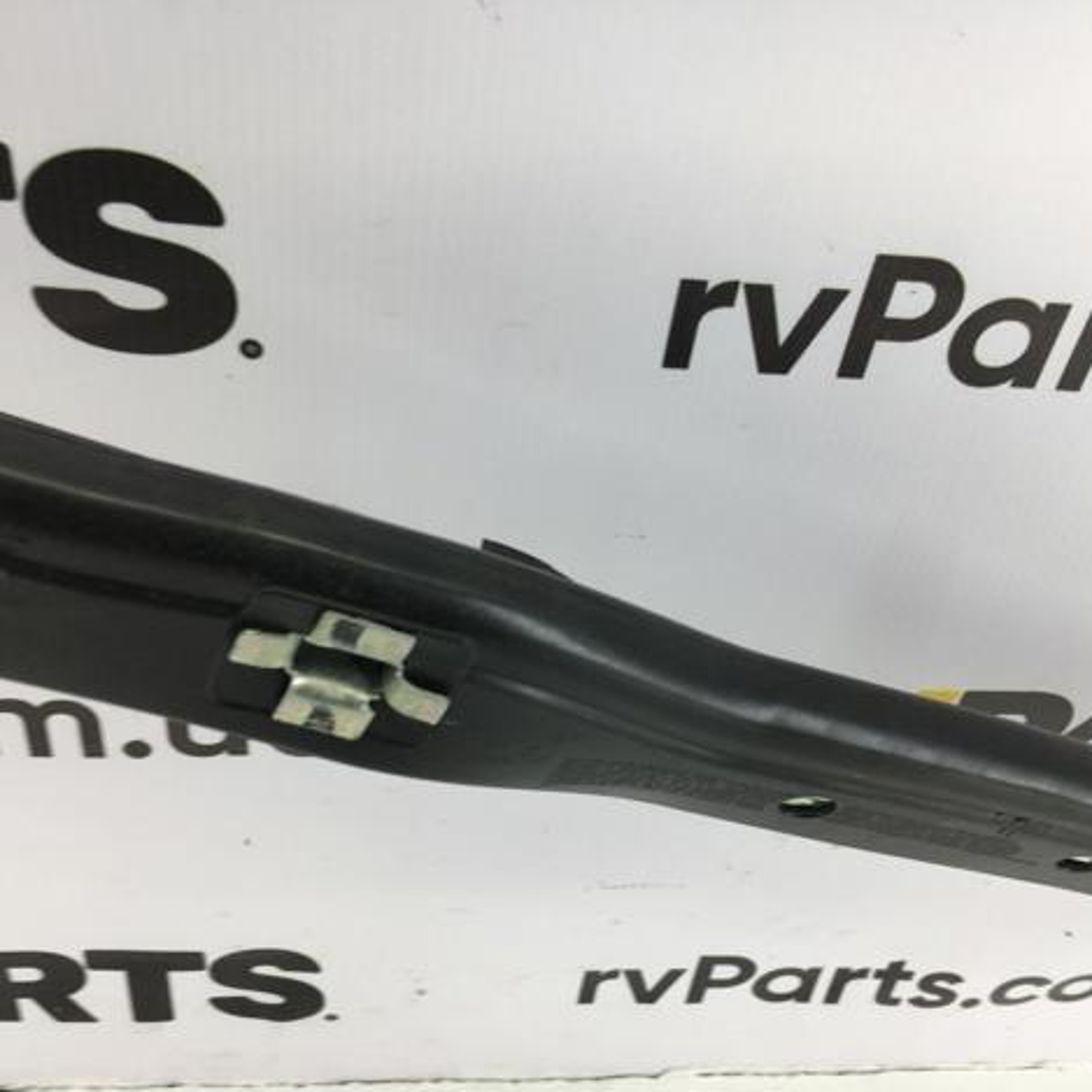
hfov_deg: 47.2
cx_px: 596
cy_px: 554
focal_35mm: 35
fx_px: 1249
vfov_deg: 47.2
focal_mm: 4.15
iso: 32
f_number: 2.2
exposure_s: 1/50
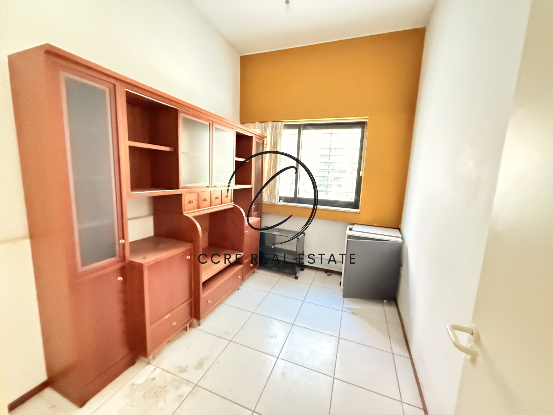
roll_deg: -3.1
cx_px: 276
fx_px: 224
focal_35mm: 14
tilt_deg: -7.2
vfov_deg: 85.7
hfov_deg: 102.1
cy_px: 208
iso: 1600
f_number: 2.2
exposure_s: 1/43
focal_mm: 2.22
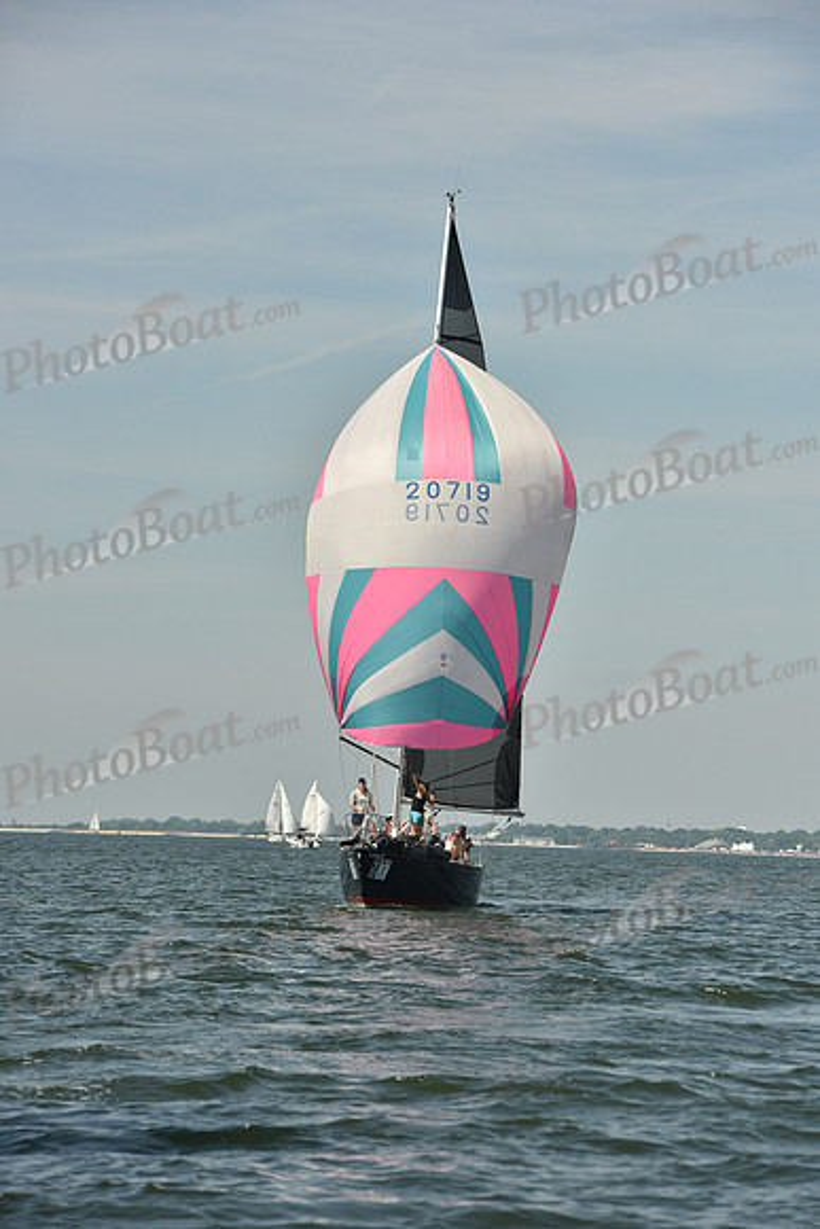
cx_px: 410
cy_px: 614
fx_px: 5463
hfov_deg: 8.6
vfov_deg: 12.8
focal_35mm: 160
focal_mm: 160
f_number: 10
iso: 320
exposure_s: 1/1250
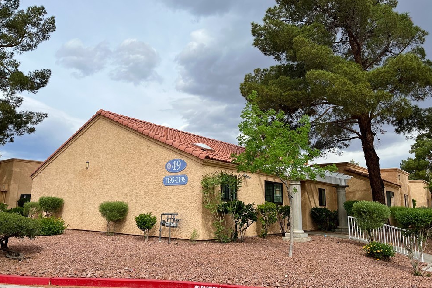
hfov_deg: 65.5
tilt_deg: +11.0
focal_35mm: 28
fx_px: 336
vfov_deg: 46.4
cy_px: 139
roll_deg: -1.0
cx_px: 211
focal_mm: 5.1
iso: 50
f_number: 1.6
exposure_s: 1/5076
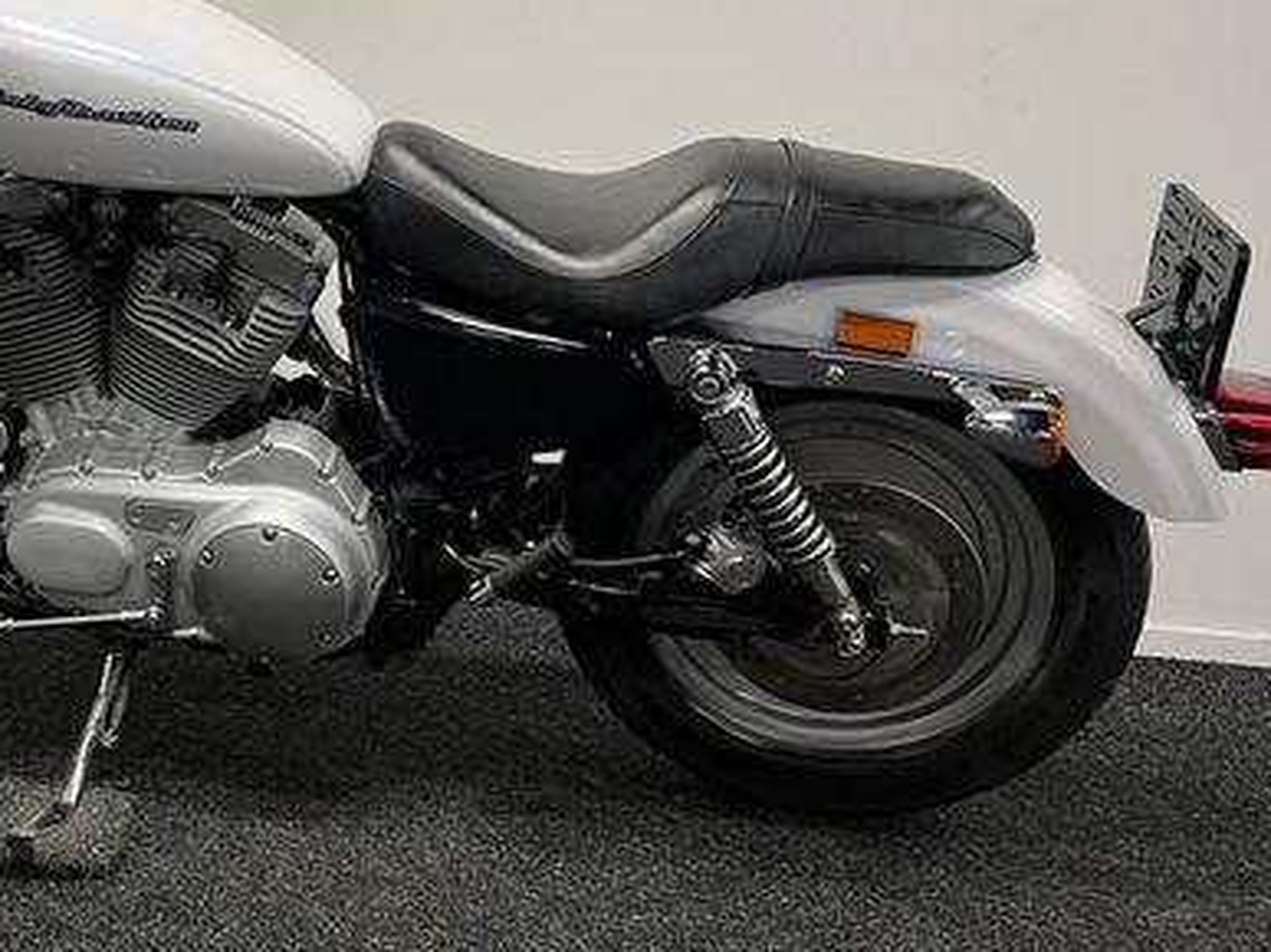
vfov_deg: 32.9
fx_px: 1578
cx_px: 279
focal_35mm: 43
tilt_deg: -7.0
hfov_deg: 42.2
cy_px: 227
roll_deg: -1.5
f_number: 1.6
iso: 80
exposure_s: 1/50
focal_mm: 5.1
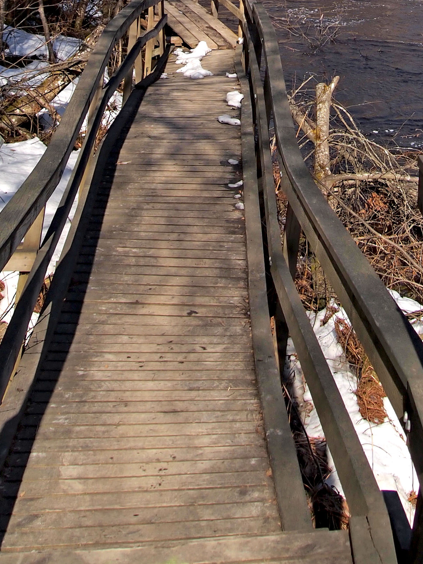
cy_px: -140
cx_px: 314
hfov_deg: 20.9
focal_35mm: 70
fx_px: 1140
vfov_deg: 24.7
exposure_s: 1/1000
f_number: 3.5
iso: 100
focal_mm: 14
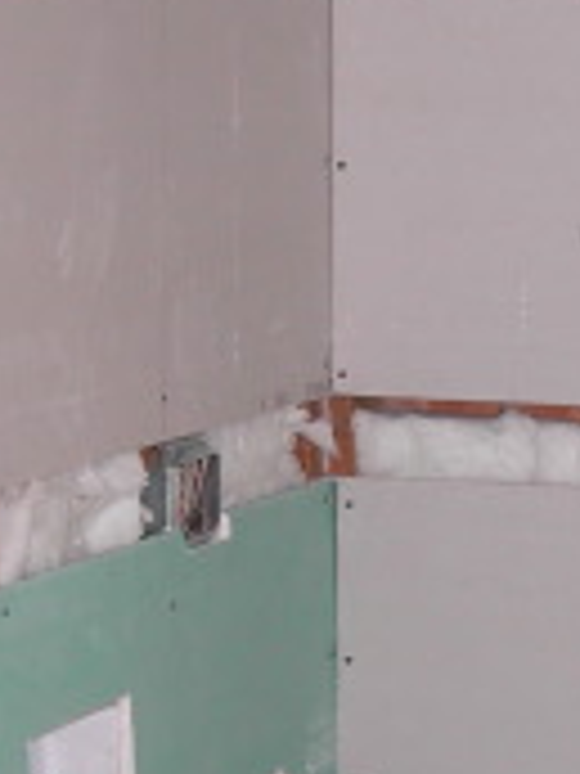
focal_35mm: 130
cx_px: 283
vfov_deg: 15.1
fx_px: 2904
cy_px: 508
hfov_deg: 11.4
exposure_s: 1/60
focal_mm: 8.9
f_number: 2.8
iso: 100
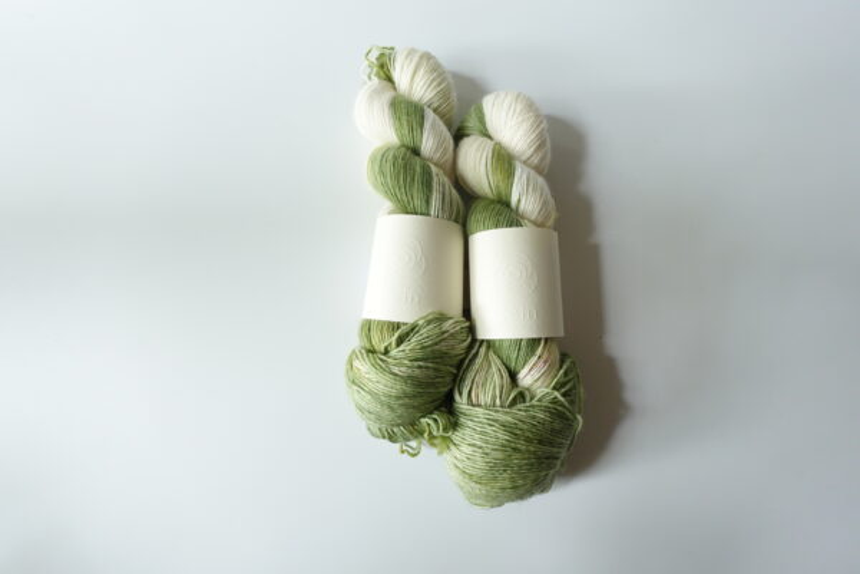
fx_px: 430
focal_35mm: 18
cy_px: 287
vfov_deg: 67.4
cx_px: 430
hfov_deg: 90.0
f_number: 4
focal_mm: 6.9
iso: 500
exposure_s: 1/40
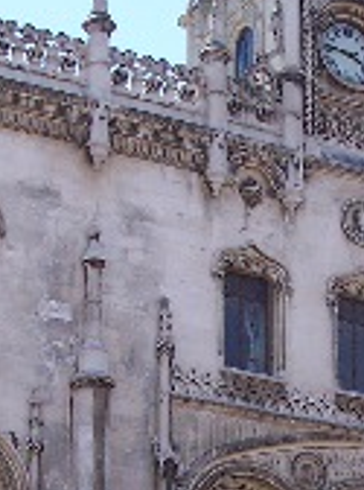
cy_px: 510
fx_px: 1917
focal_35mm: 136
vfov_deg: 14.3
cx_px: 322
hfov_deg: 10.8
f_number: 4.8
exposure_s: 1/350
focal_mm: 8
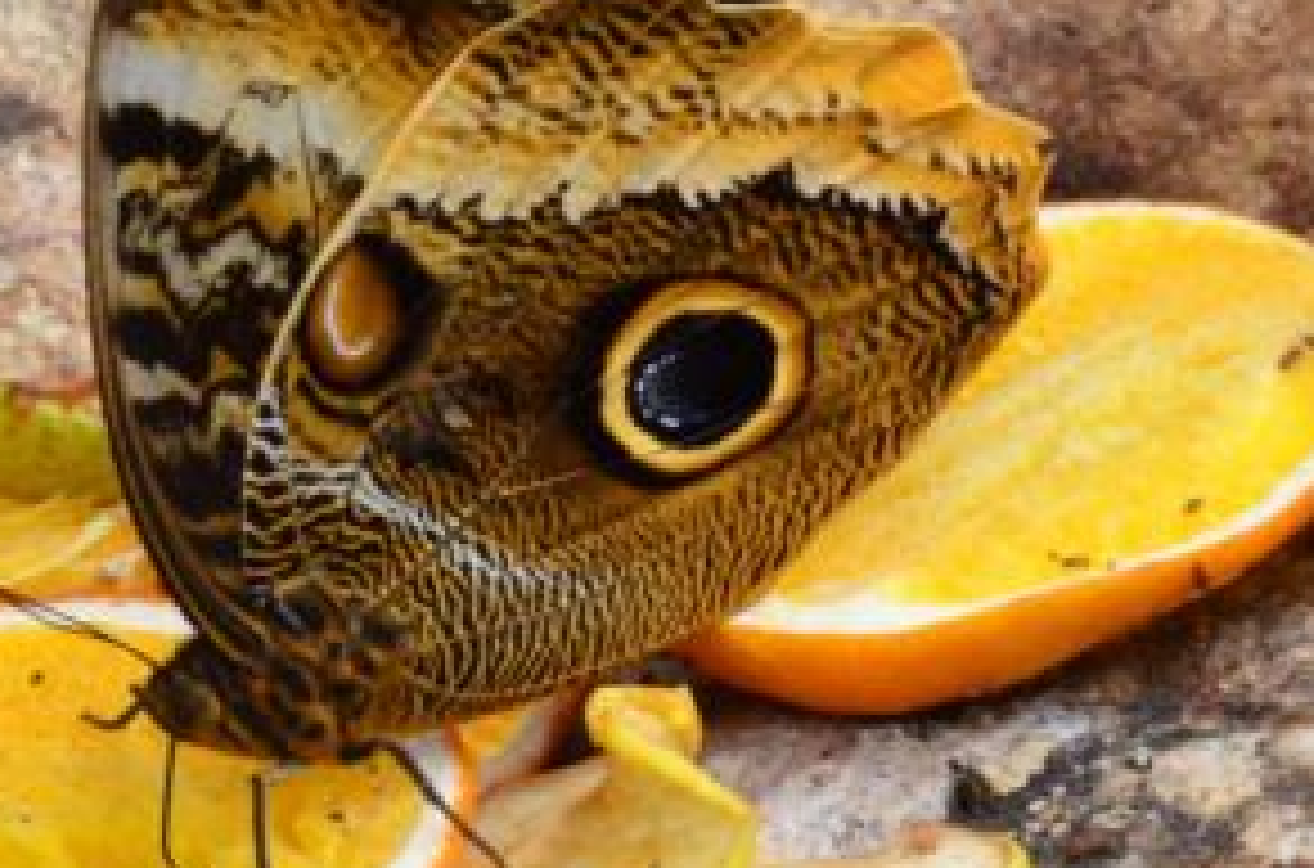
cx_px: 0
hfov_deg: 3.1
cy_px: 443
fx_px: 23952
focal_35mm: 658
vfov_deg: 2.1
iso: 1250
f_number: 16
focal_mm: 200
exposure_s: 1/60
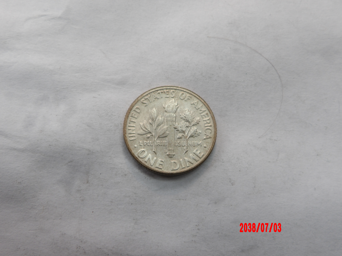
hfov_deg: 44.8
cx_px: 171
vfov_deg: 34.3
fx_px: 415
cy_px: 128
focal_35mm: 42
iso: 100
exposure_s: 1/30
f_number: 4.9
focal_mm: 7.6
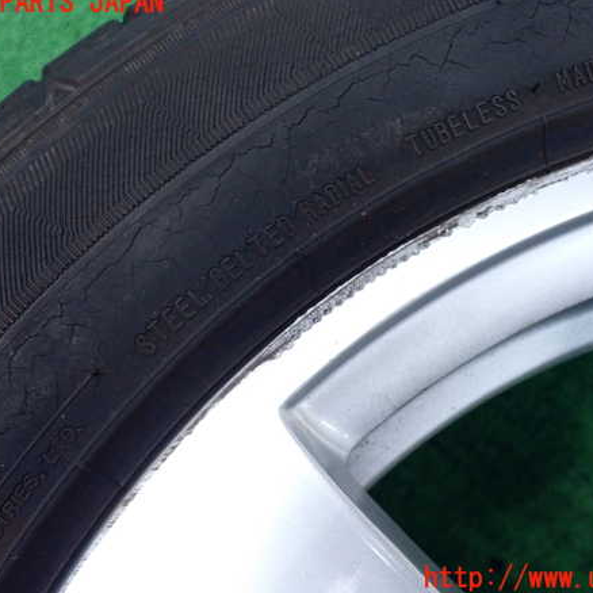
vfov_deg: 36.8
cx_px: 324
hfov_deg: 36.8
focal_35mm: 46
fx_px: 892
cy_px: 291
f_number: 2.7
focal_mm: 6.83
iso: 800
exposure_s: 1/125
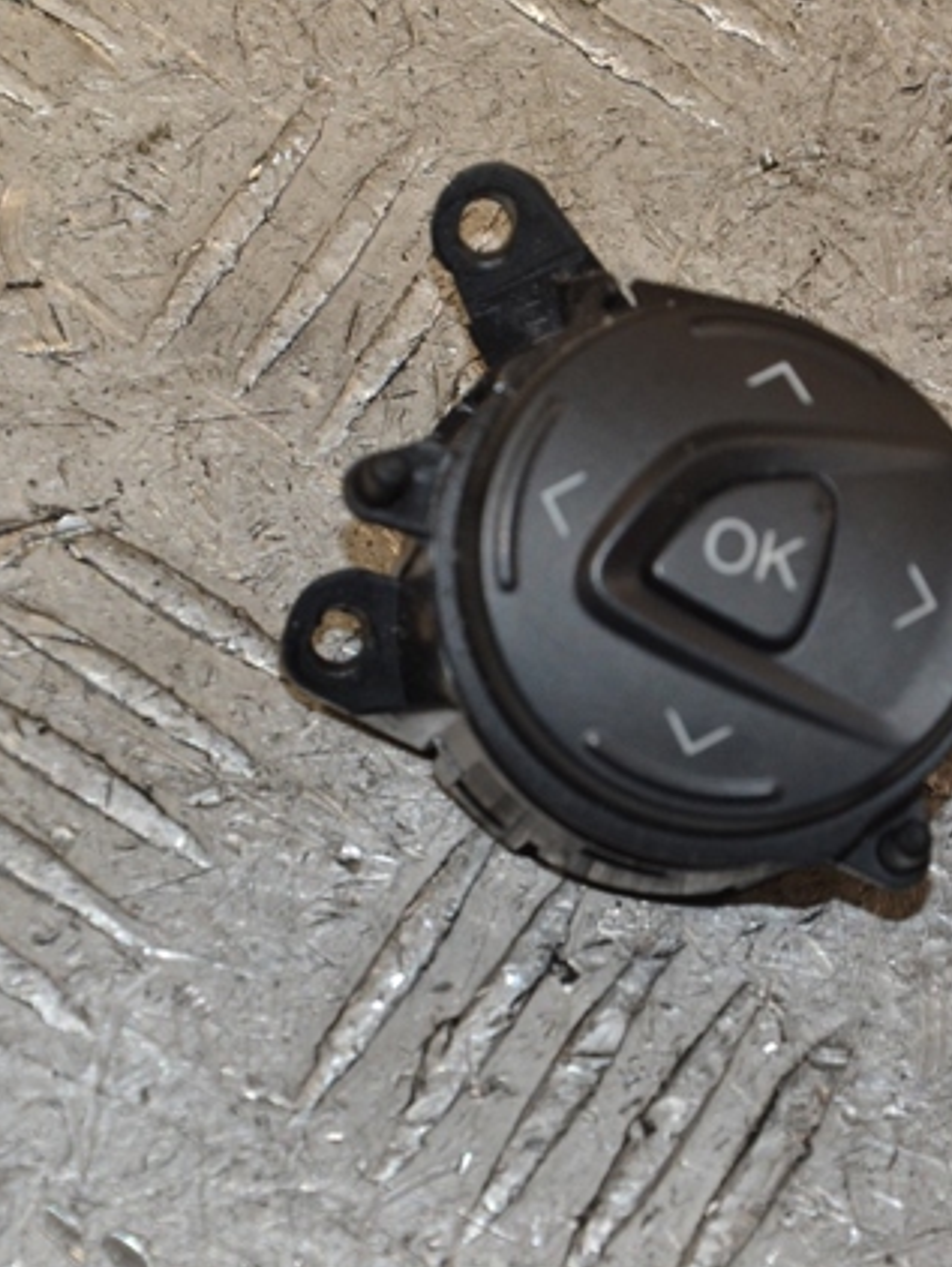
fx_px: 7363
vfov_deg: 9.8
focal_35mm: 201
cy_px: 637
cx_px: 646
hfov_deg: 7.4
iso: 800
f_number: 8
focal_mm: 92
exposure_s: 1/200
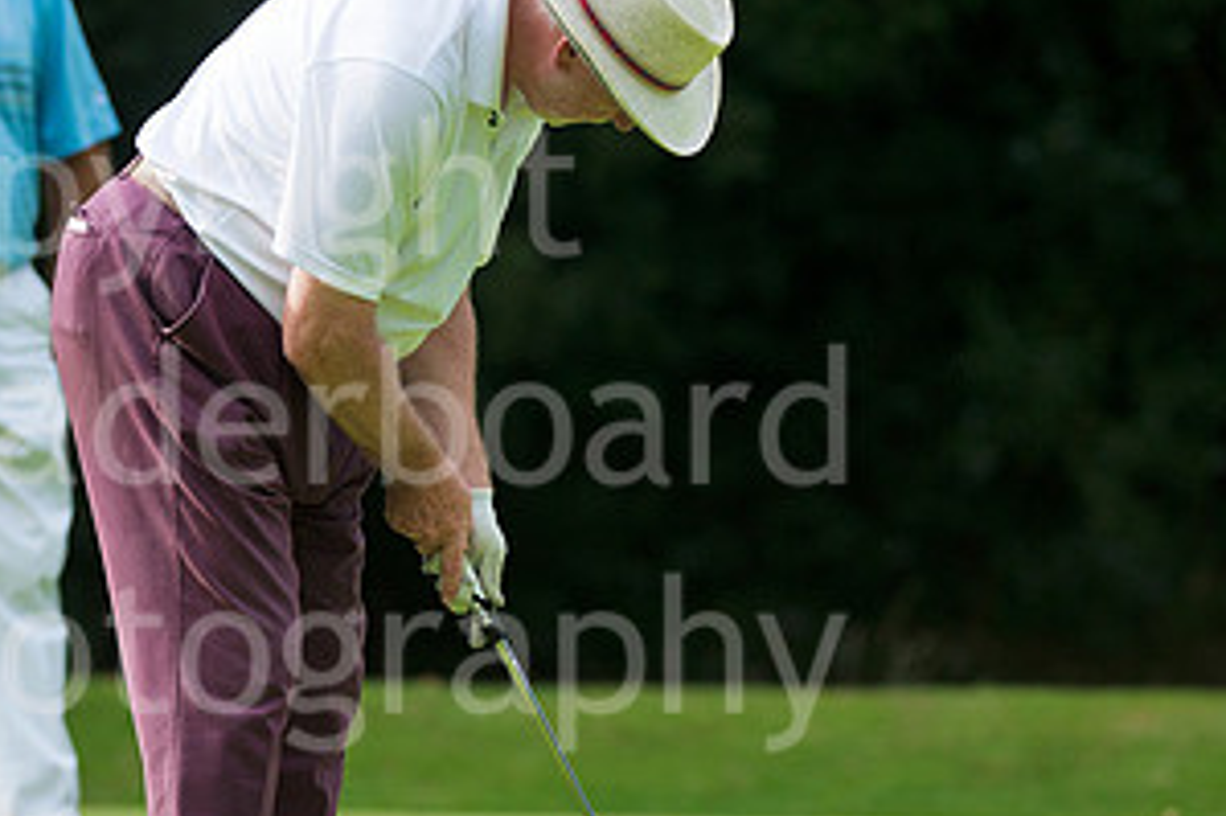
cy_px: 455
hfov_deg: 3.6
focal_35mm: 581
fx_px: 19775
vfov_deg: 2.4
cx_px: 328
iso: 400
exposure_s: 1/1600
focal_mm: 300
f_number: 5.6
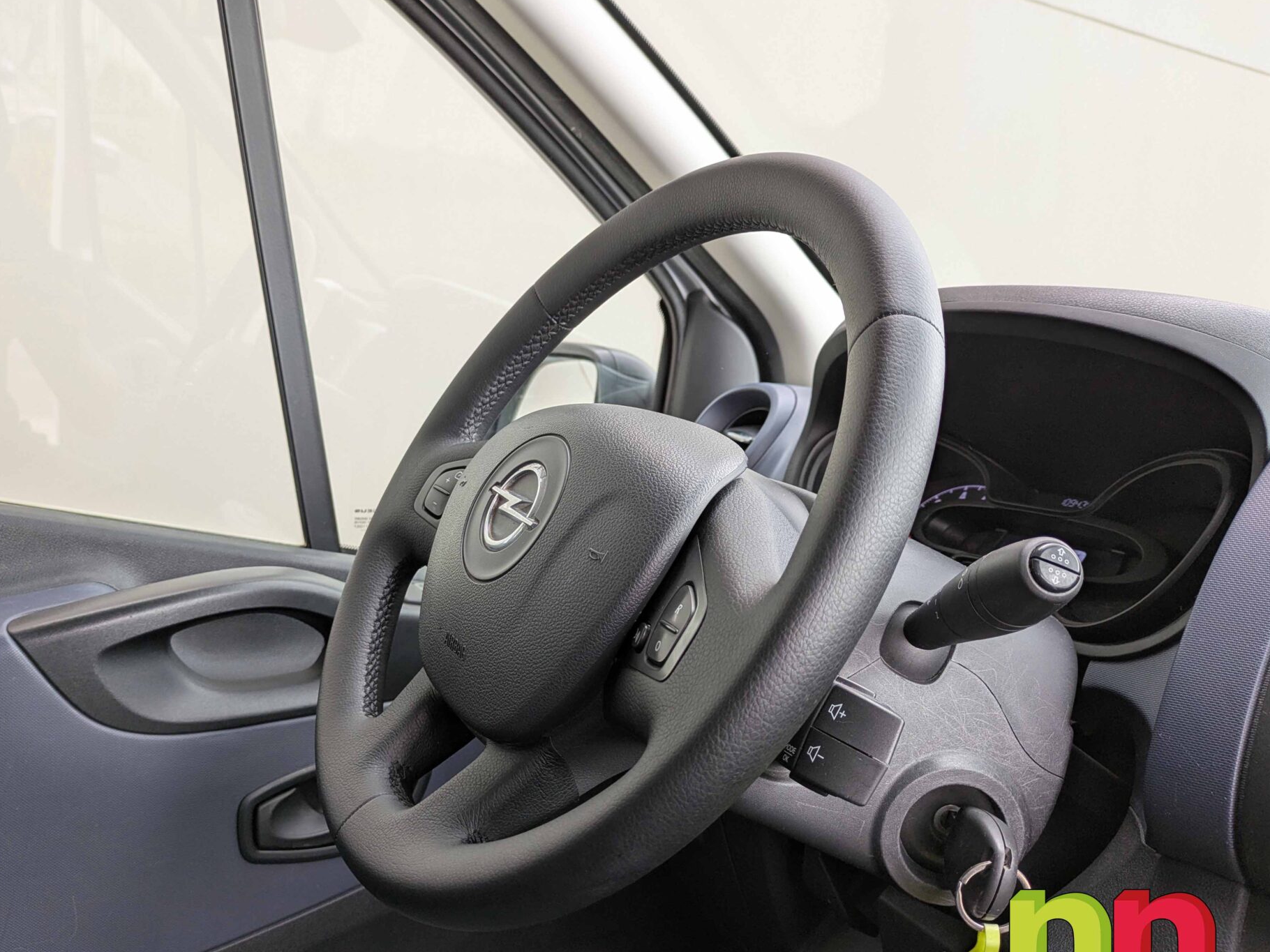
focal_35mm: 27
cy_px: 528
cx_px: 574
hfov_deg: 65.2
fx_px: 991
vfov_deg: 51.3
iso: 80
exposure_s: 1/3200
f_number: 1.8
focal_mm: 6.86
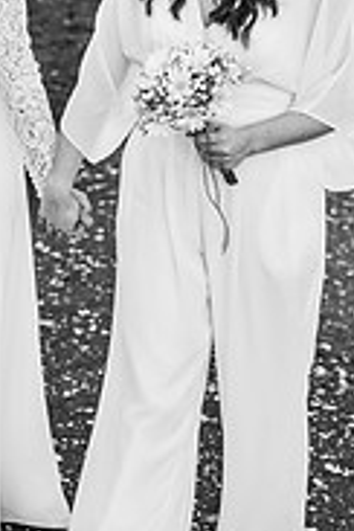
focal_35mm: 86
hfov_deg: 15.8
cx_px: 68
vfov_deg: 23.3
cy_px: 116
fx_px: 1268
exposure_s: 1/1000
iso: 100
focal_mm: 35
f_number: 2.5
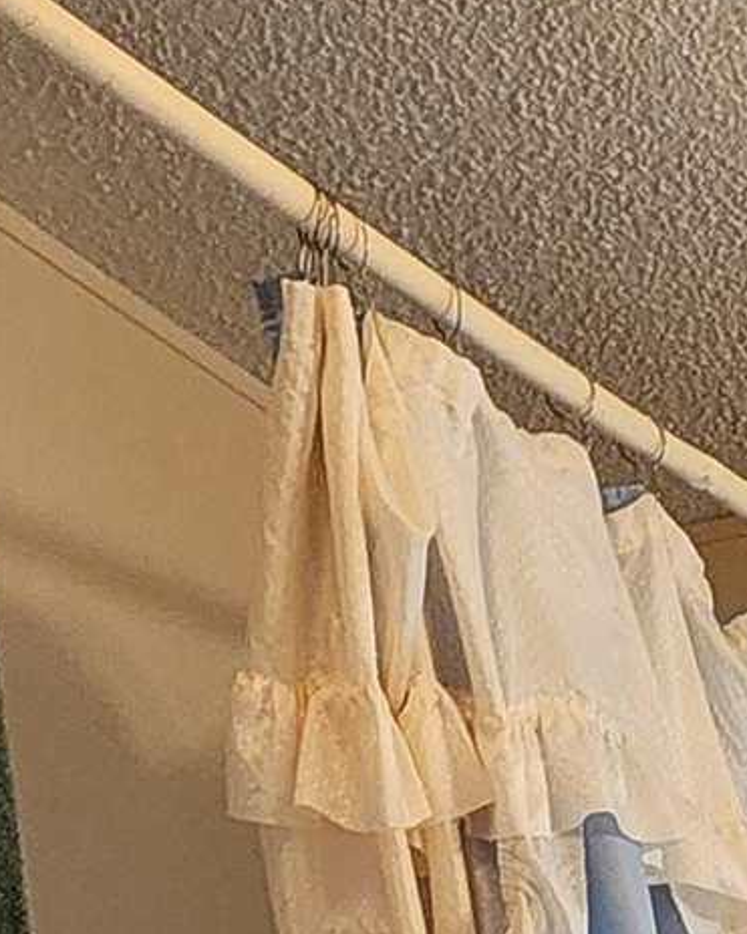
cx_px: 1166
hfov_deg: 16.4
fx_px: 2322
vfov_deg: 18.8
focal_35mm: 84
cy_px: 1554
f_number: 2.2
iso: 400
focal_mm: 2.2
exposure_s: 1/60
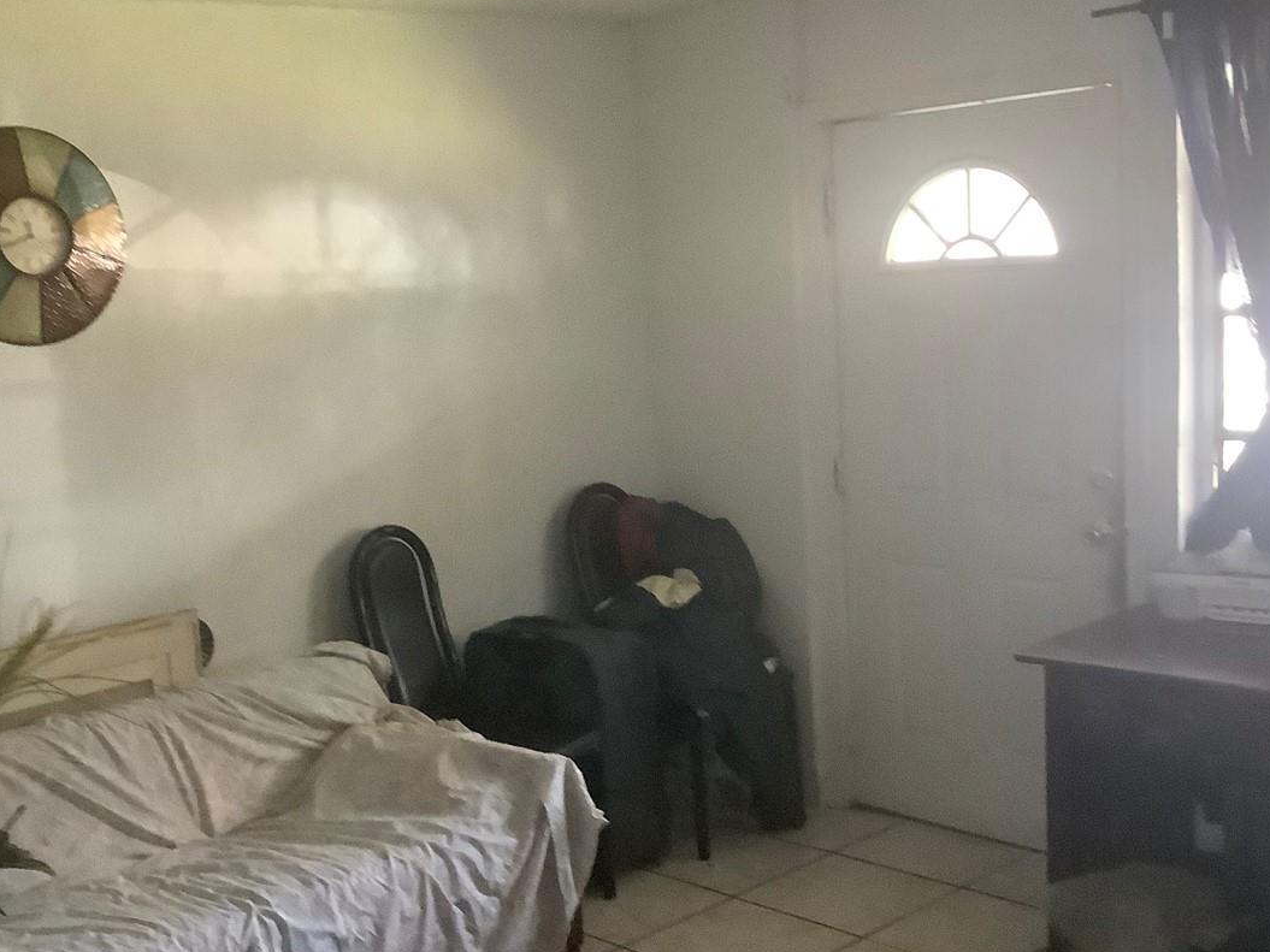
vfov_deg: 30.9
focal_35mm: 47
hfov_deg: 40.3
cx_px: 516
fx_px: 1724
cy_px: 521
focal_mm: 3.3
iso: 640
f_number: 2.4
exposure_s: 1/30
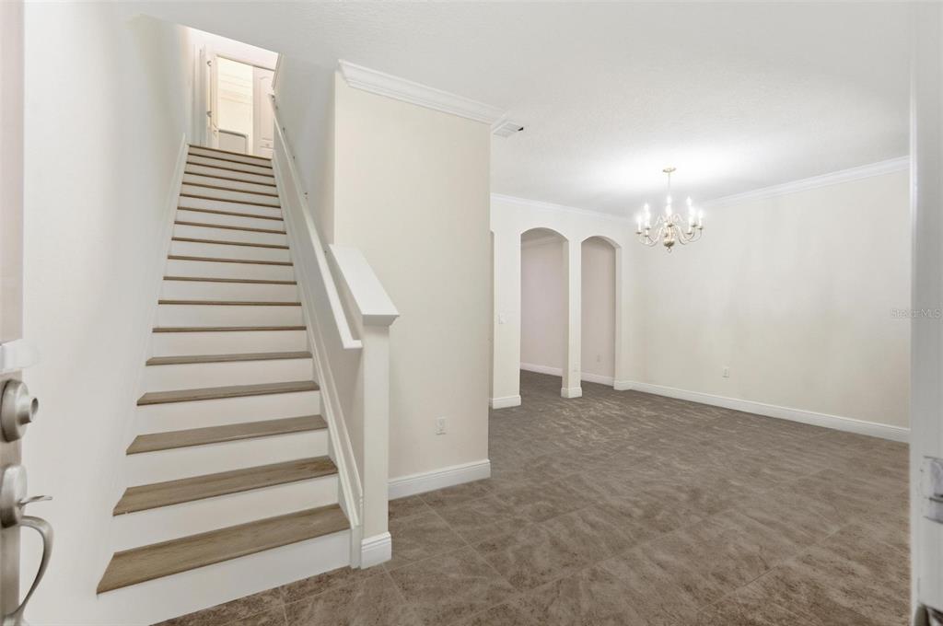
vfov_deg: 77.2
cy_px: 313
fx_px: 392
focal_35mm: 15
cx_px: 472
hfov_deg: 100.5
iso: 640
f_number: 5.6
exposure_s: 1/250
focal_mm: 10
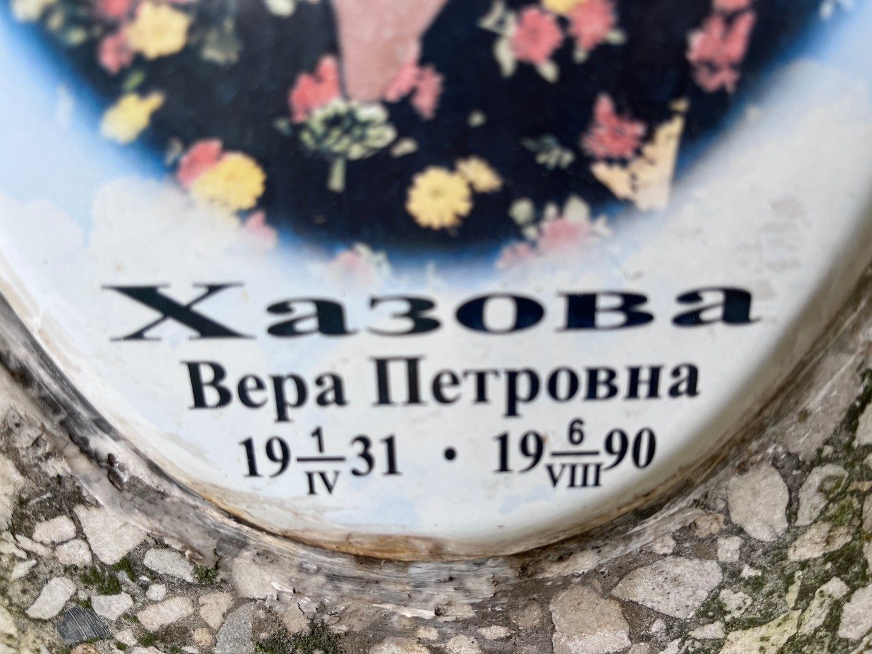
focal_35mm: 26
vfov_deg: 53.1
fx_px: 655
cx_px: 436
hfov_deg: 67.3
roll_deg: +1.6
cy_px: 327
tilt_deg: -21.7
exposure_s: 1/121
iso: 50
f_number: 1.6
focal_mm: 5.1
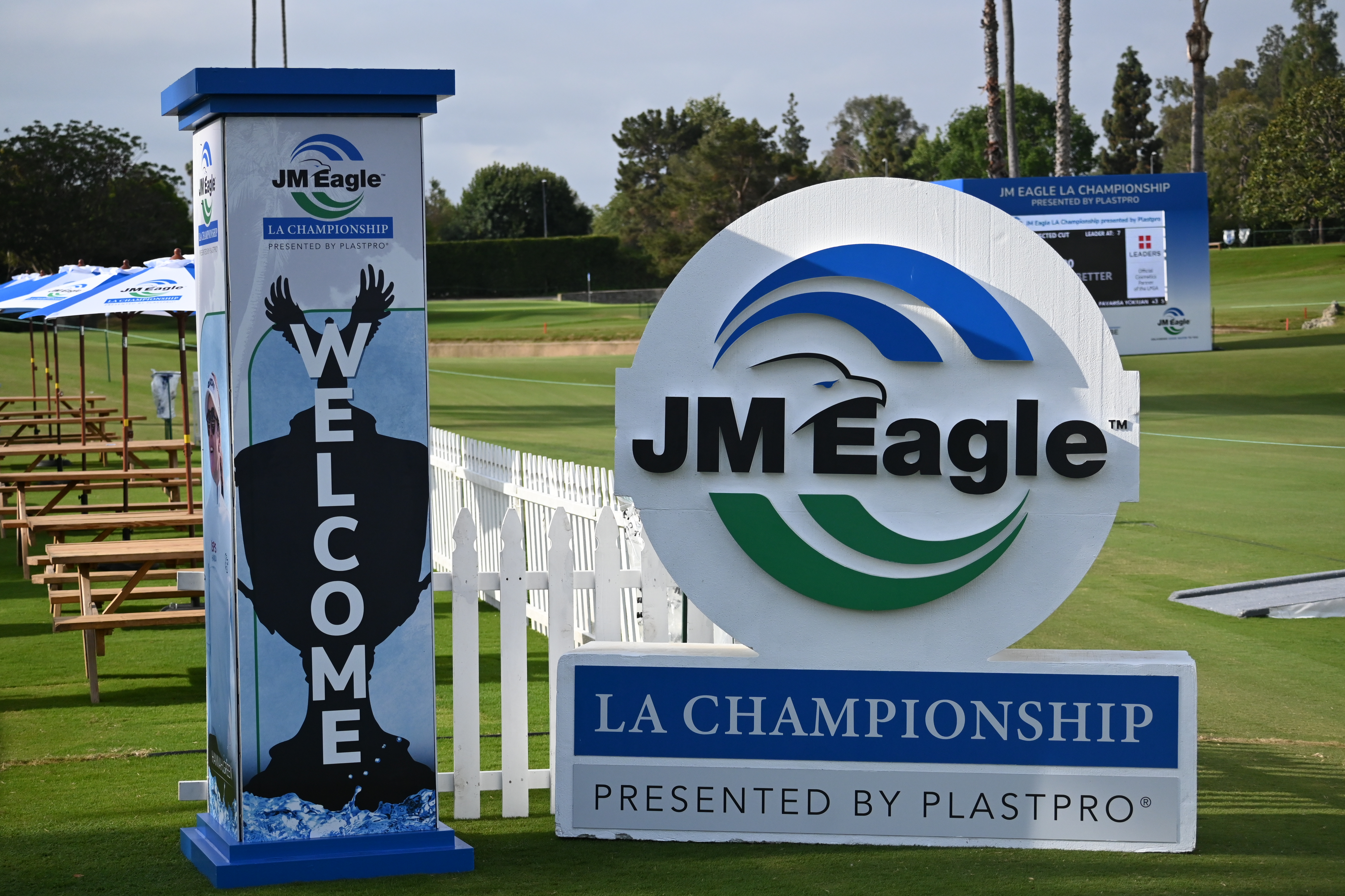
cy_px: 448
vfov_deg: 18.2
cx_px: 672
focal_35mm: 75
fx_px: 2802
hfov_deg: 27.0
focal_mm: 50
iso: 560
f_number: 4.5
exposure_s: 1/4000
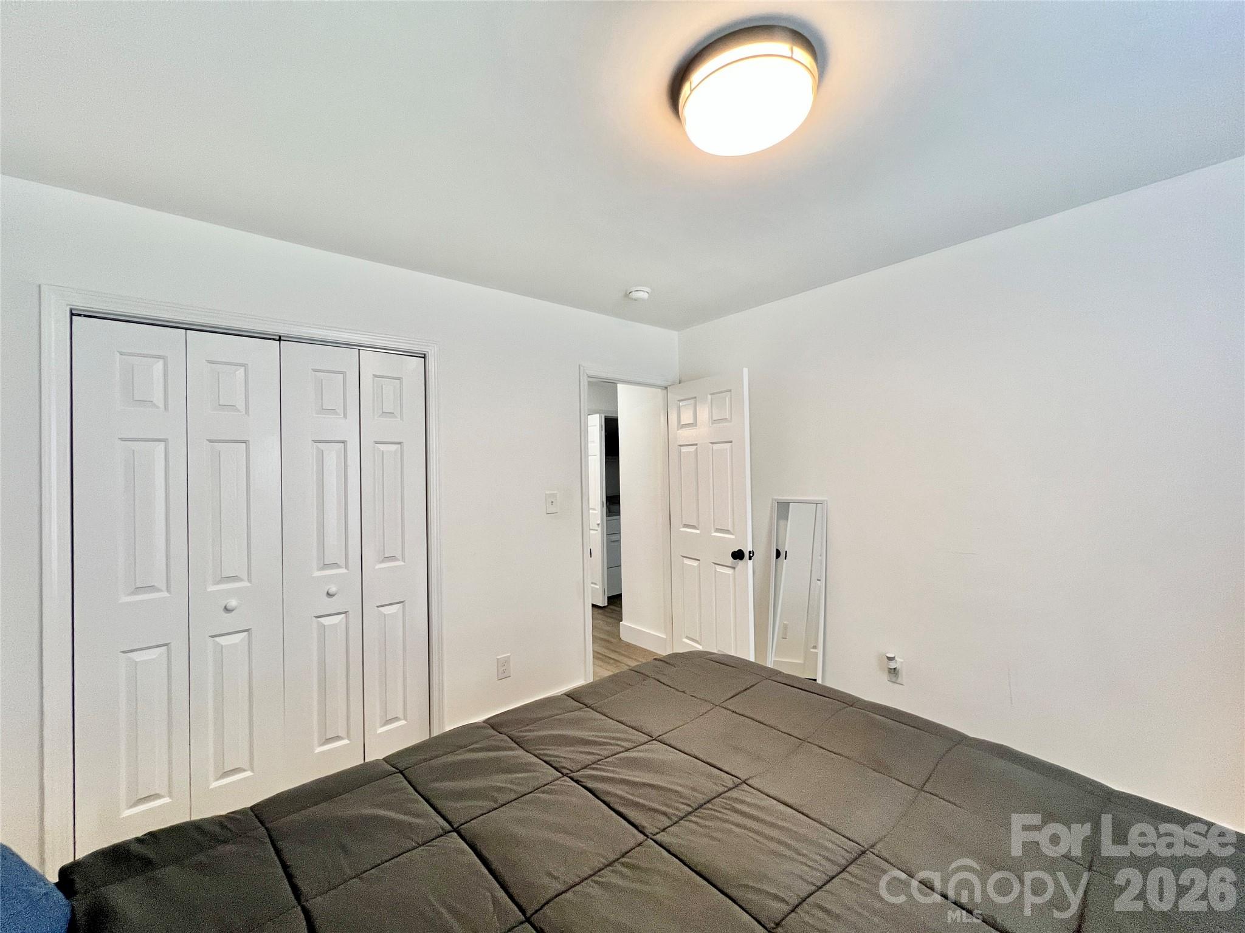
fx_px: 468
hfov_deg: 106.2
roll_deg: +0.9
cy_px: 466
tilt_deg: -0.2
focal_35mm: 13
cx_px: 622
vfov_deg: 89.9
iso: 250
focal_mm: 1.57
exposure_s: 1/120
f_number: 1.8
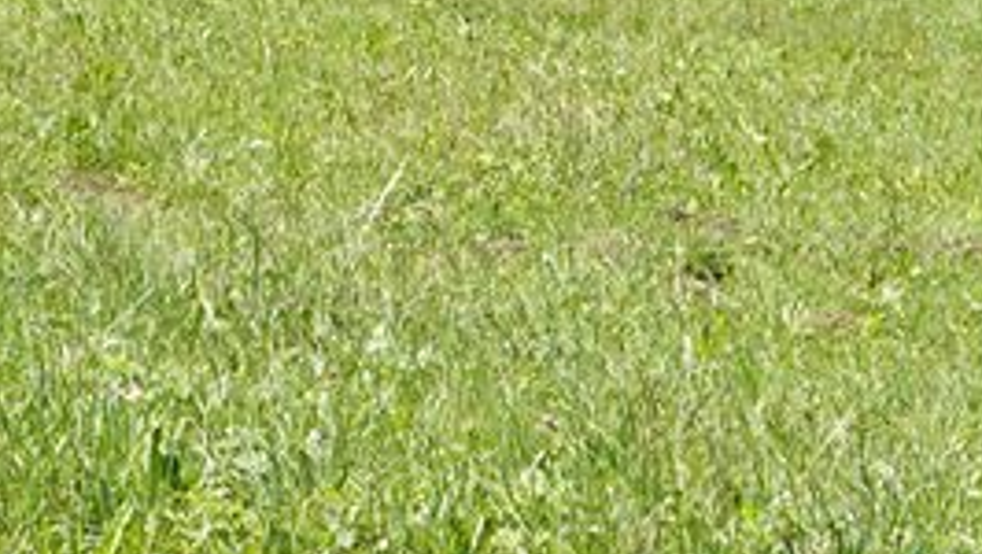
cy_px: -1304
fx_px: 4924
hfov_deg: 11.4
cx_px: 528
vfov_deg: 5.8
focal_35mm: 189
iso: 100
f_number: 9
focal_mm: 24
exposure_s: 1/100
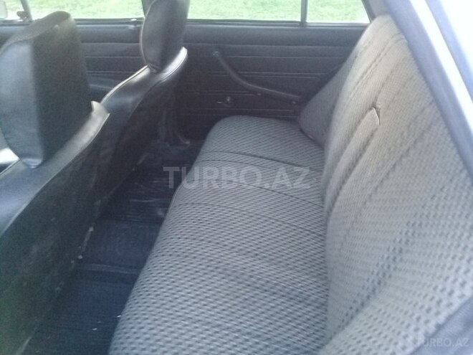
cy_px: 178
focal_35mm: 31
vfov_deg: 45.4
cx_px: 236
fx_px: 424
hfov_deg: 58.4
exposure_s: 1/17
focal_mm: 3.3
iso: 250
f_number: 2.2
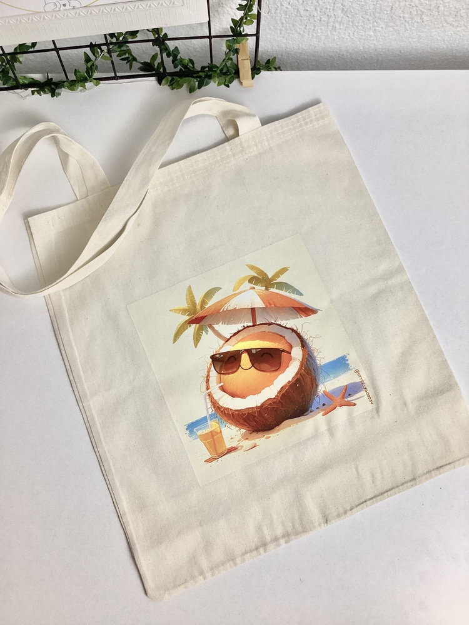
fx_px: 560
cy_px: 312
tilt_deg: -79.3
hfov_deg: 45.4
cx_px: 234
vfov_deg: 58.4
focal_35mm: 31
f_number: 2.4
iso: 50
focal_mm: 3.3
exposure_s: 1/100
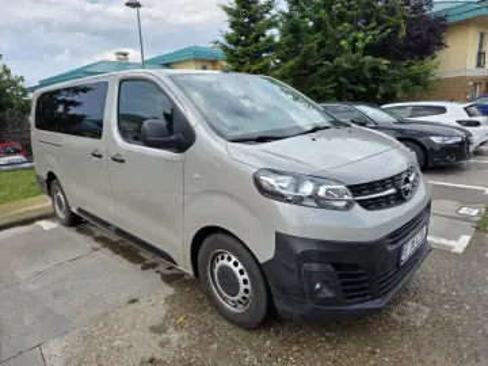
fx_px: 324
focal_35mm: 23
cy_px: 183
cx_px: 244
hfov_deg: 73.9
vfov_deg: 58.9
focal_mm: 6.25
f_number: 1.7
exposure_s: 1/359
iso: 25
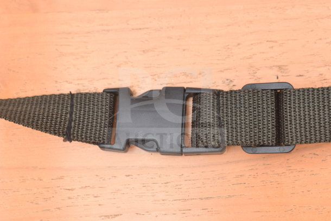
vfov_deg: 16.6
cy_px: 110
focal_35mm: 82
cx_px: 166
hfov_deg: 24.6
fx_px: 759
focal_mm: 55
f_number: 7.1
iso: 200
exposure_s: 1/200
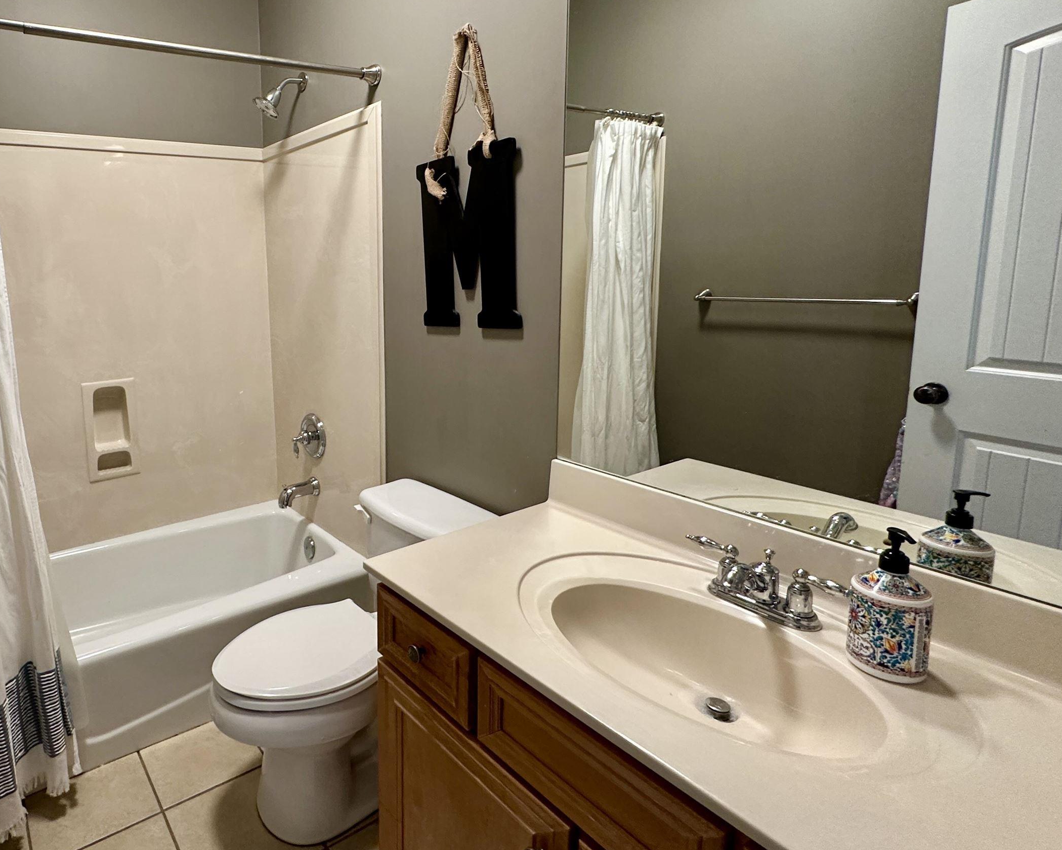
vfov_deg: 67.7
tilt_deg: -8.2
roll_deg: +1.3
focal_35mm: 20
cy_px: 358
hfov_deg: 76.3
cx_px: 308
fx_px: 629
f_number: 2.2
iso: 200
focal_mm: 2.22
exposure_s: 1/60
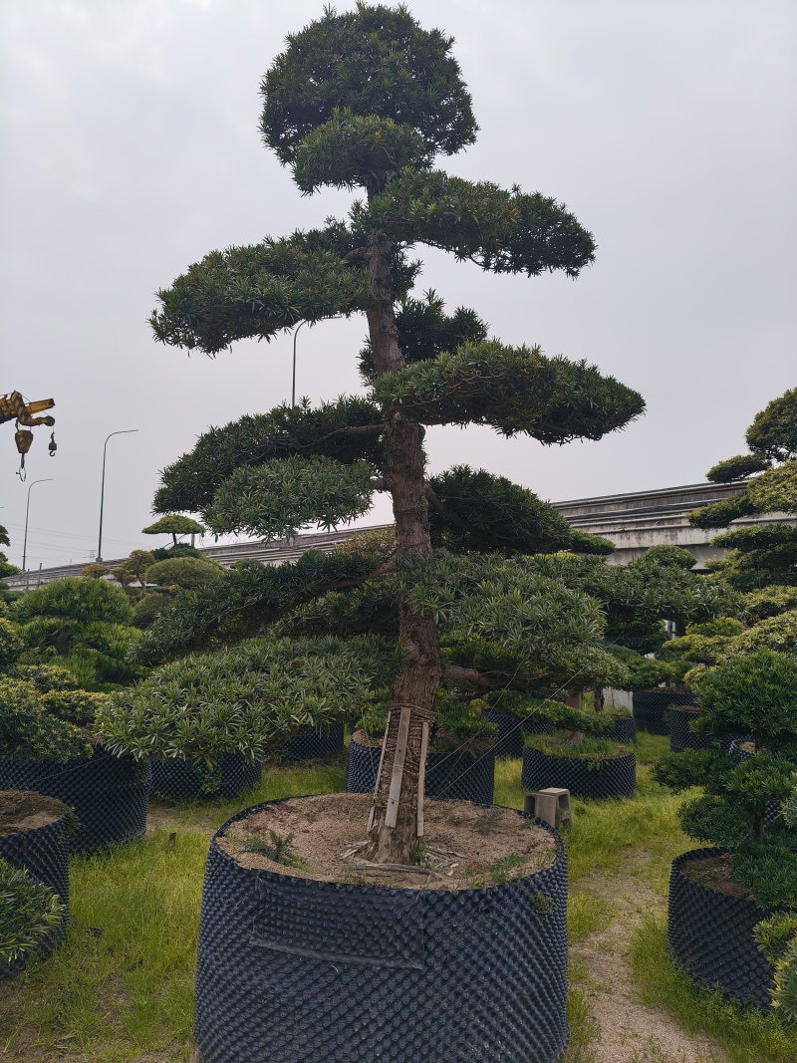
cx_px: 398
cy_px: 532
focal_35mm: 26
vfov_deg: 67.3
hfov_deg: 53.1
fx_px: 798
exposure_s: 1/3408
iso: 80
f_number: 1.8
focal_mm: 4.84
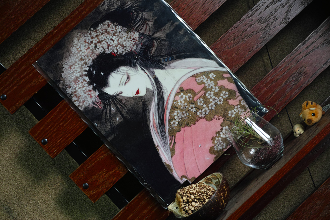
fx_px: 687
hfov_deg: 27.0
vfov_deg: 18.2
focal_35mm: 75
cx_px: 165
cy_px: 110
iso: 100
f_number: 4
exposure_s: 1/13
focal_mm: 50
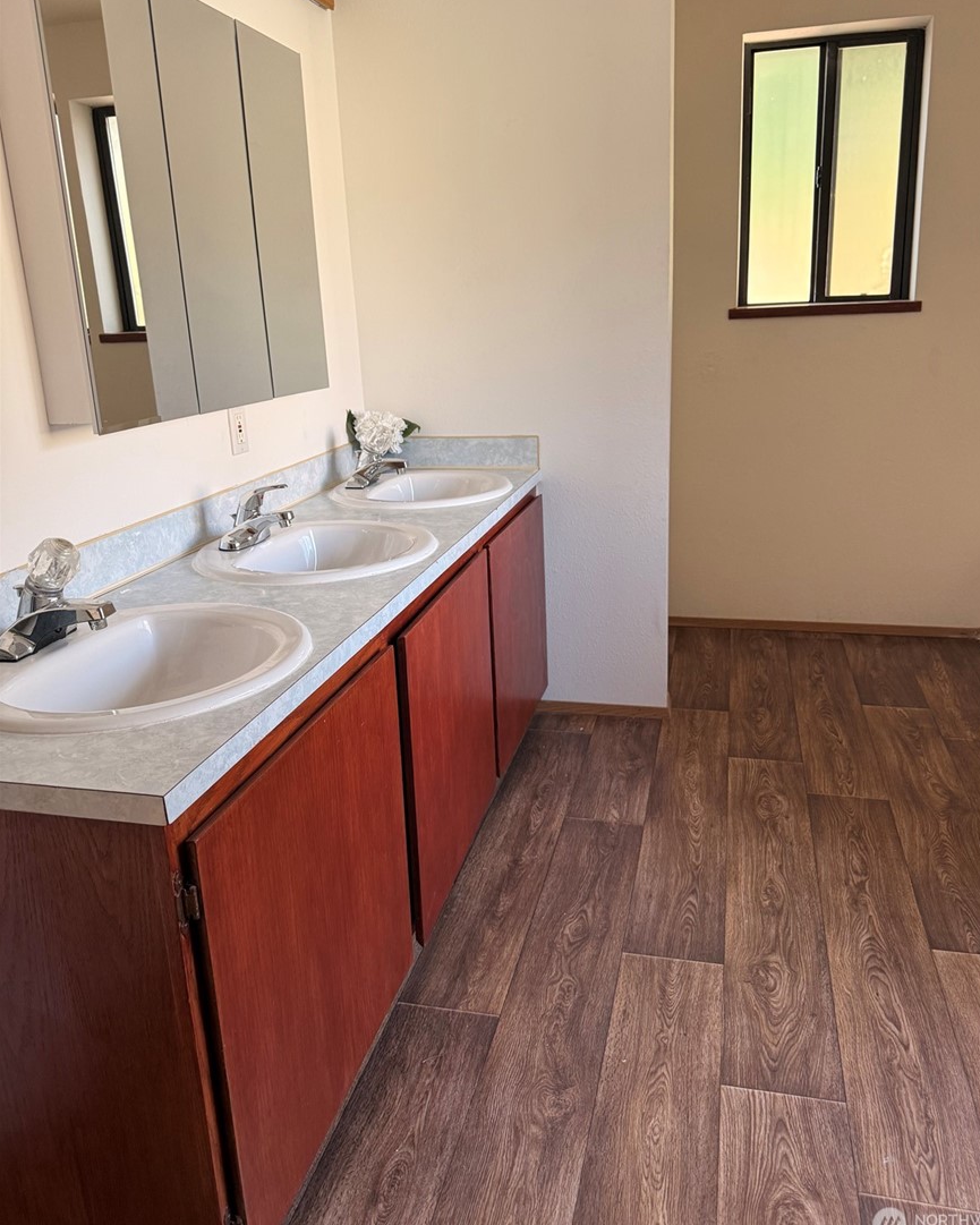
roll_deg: +1.9
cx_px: 509
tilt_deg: -15.7
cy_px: 563
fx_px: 943
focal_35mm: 26
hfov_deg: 54.9
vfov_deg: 65.9
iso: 200
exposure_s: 1/121
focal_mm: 6.76
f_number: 1.78
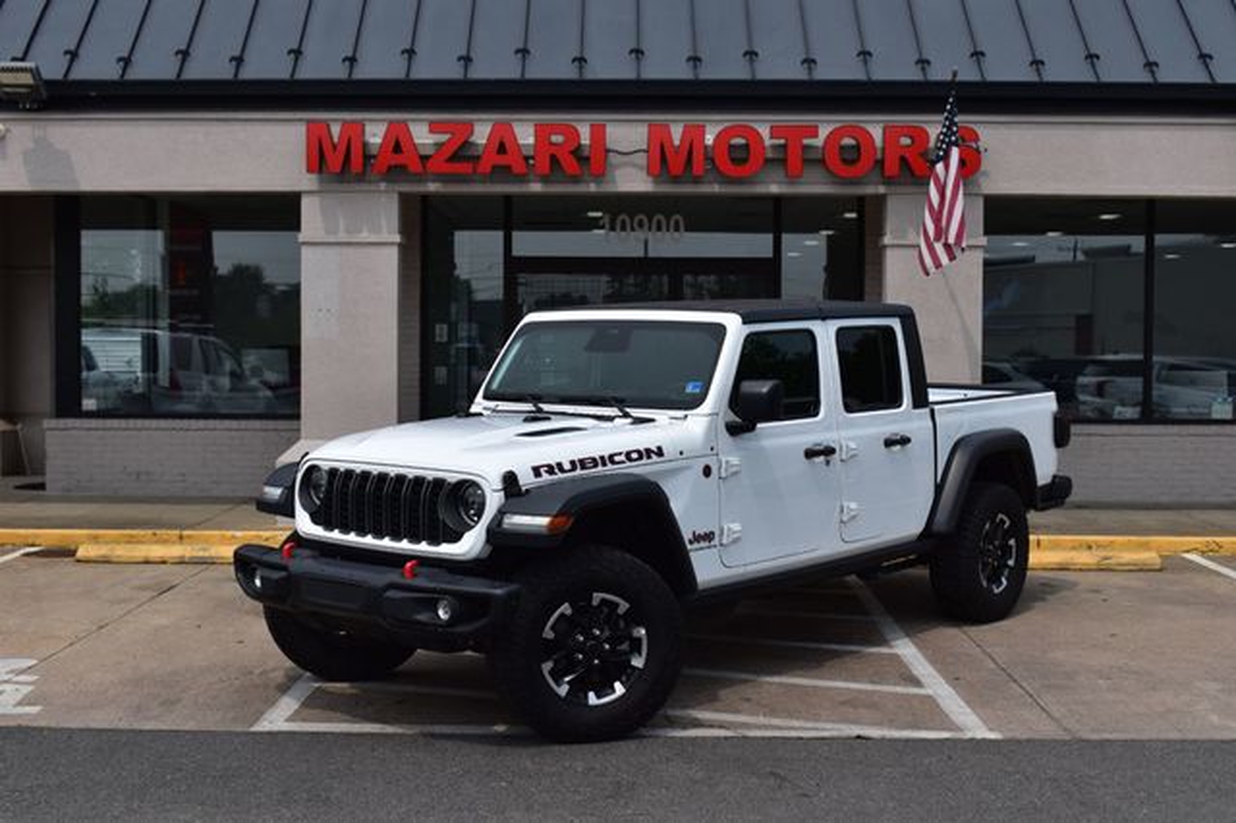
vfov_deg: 28.9
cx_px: 618
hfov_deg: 42.3
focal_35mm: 46
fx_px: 1596
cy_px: 412
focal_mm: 31
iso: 200
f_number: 11
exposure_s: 1/500
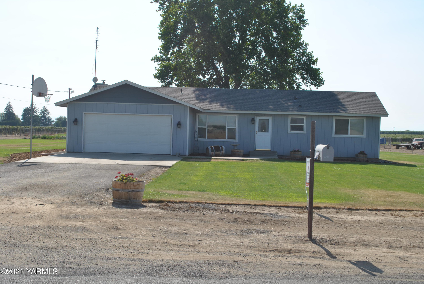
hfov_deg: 41.1
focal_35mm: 48
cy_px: 142
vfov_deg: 28.1
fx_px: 566
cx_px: 212
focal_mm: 32
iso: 100
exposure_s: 1/200
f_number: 9
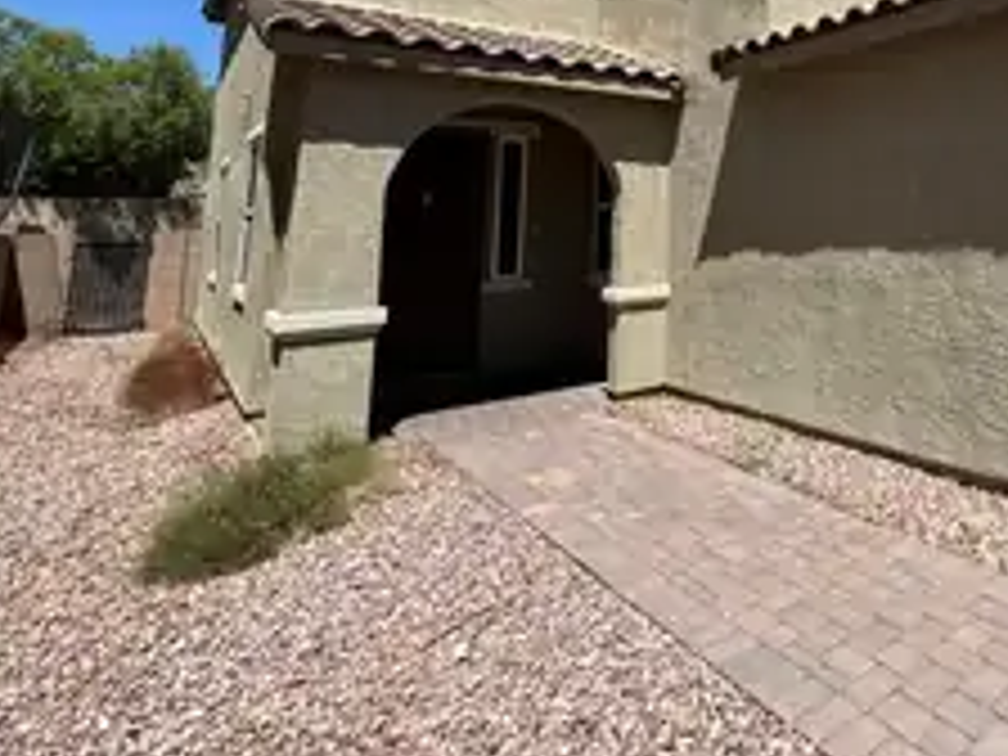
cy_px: 117
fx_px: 728
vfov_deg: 50.4
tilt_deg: +9.1
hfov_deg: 60.1
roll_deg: +0.4
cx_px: 886
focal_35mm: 25
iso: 40
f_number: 2.2
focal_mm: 2.22
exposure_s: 1/1506
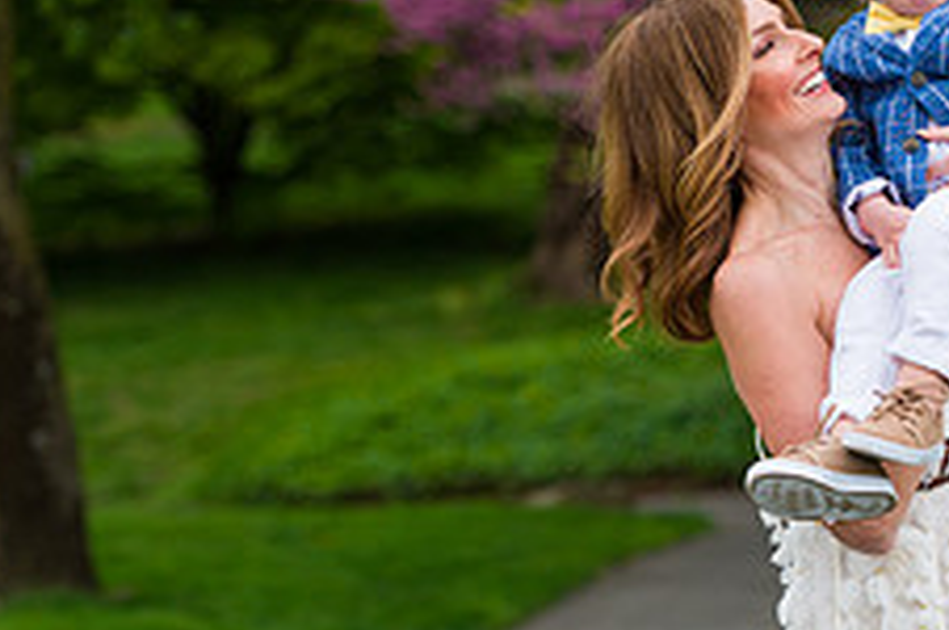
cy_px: 269
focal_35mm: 231
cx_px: 857
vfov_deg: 5.9
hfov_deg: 8.9
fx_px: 6081
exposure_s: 1/1000
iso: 200
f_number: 3.5
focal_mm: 90
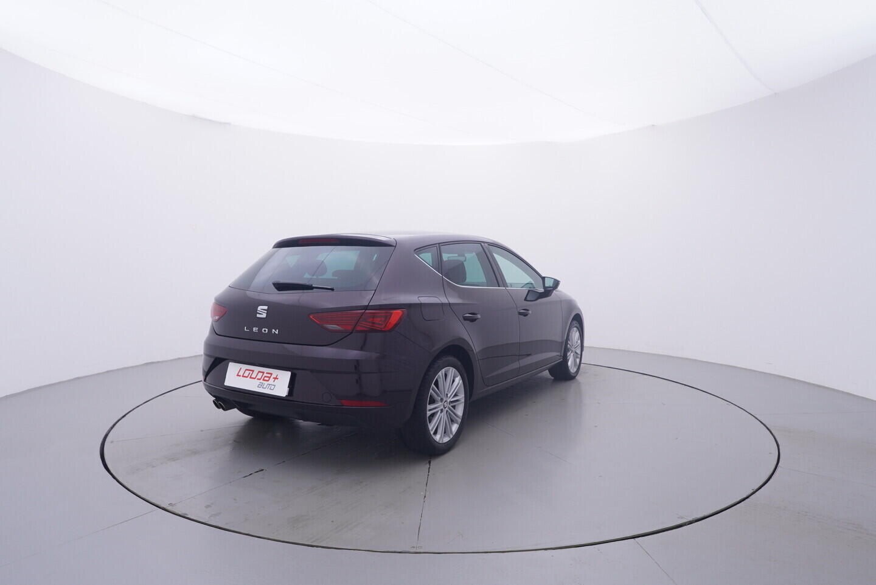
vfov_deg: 56.2
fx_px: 548
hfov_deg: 77.3
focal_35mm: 22
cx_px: 438
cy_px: 292
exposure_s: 1/80
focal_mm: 15
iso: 200
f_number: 5
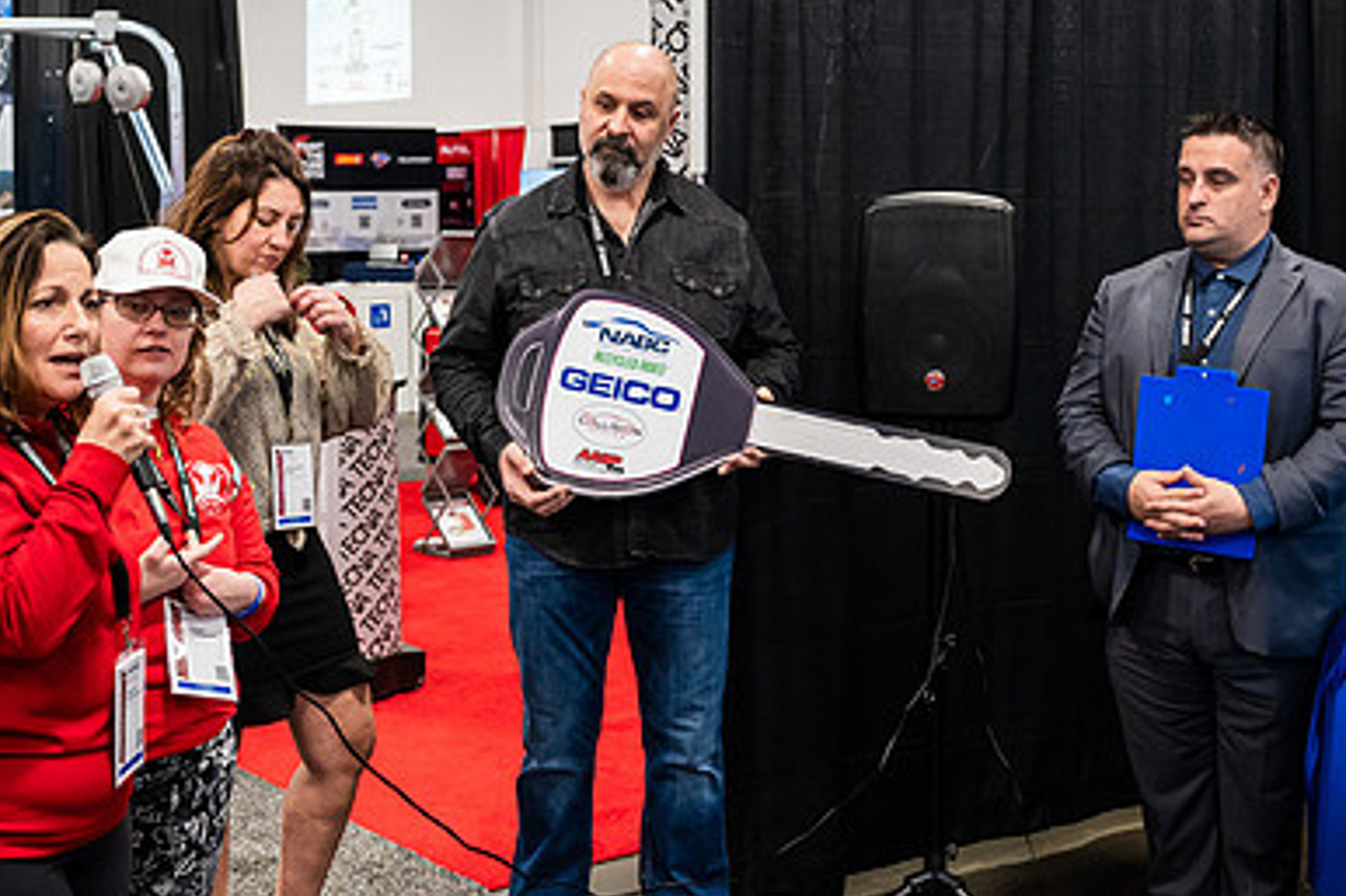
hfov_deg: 37.5
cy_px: 340
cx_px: 582
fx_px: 1981
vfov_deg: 25.4
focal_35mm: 53
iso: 3200
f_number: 3.5
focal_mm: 30
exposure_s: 1/200
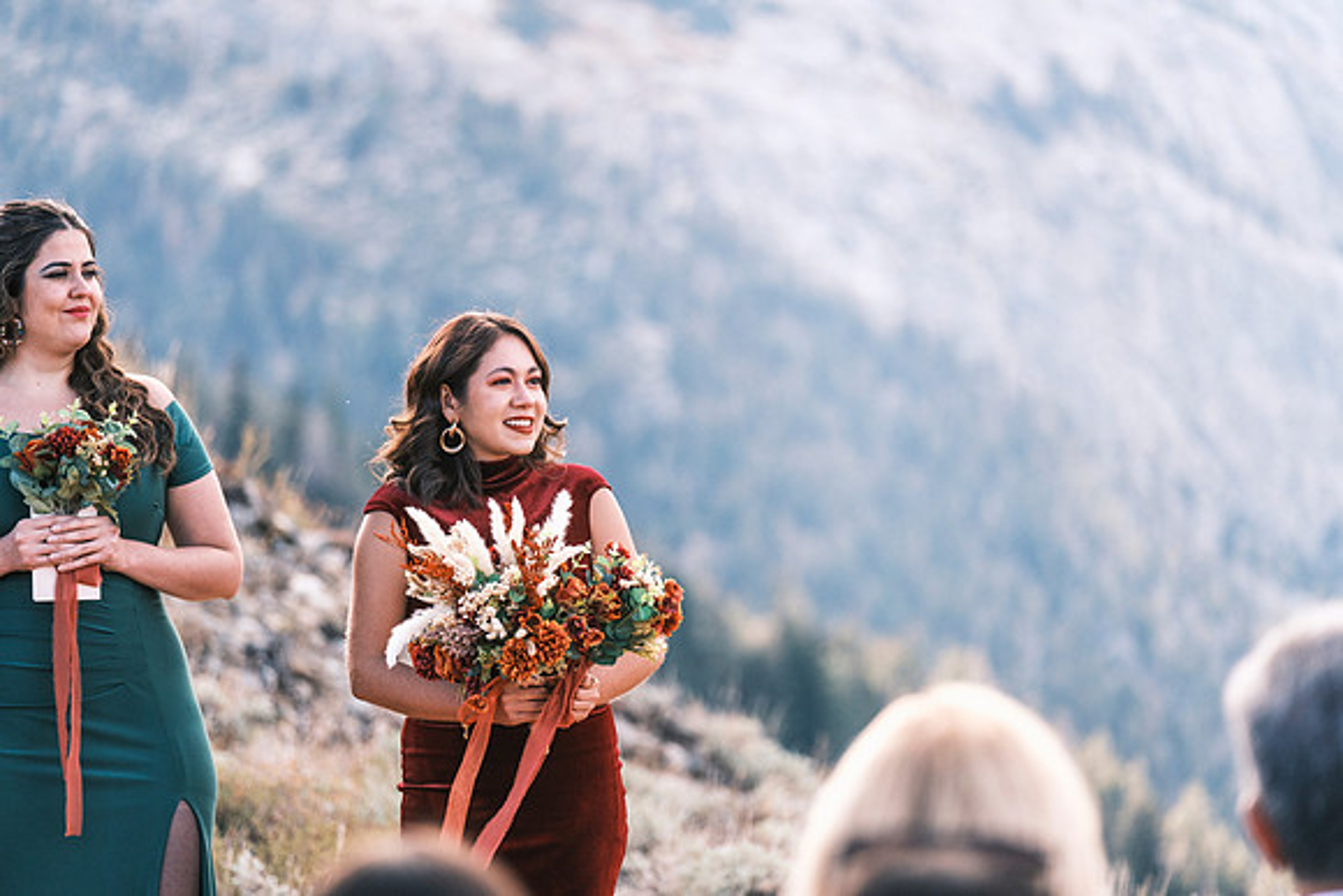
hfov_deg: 9.8
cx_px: 672
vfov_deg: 6.5
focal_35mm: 210
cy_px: 448
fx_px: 7836
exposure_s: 1/1000
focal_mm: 140
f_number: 2.8
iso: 400
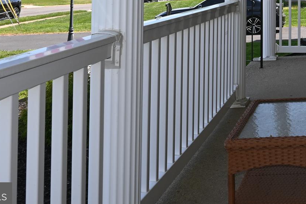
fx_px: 501
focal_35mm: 59
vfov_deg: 21.3
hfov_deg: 31.4
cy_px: -42
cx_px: 307
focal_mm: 16
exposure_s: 1/200
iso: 100
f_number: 6.3
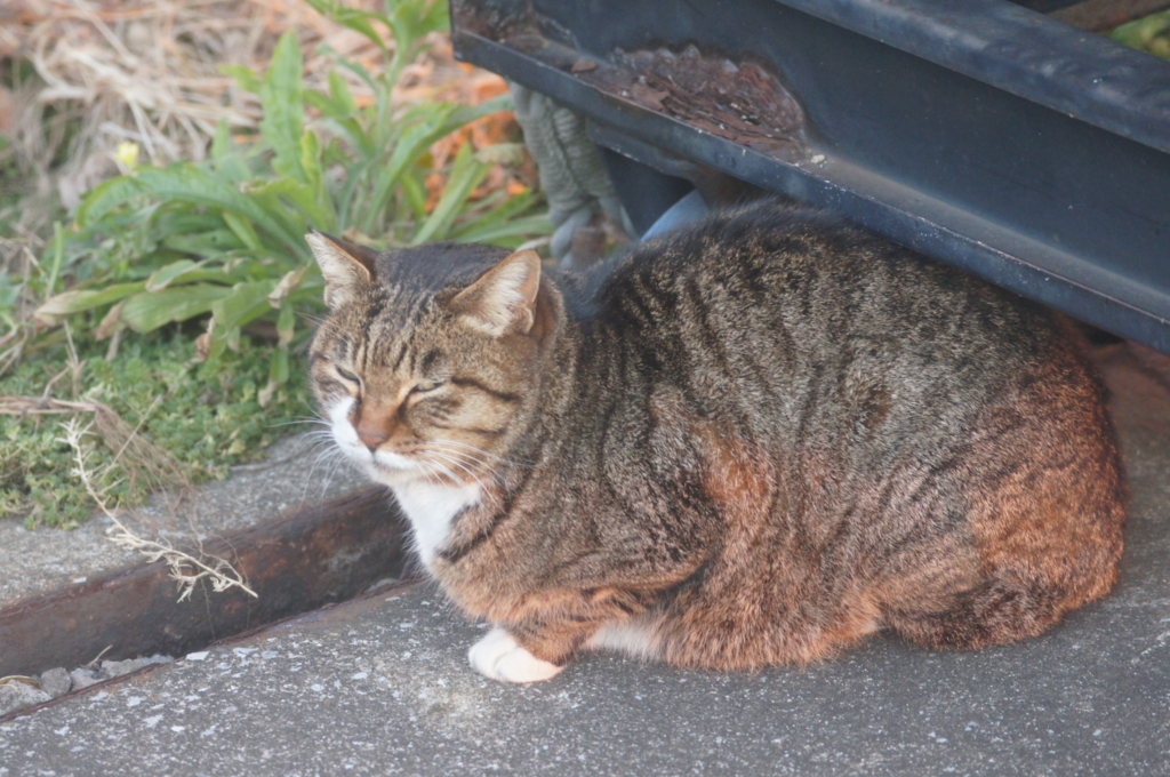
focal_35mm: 240
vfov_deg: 5.7
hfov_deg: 8.6
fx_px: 7790
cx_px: 585
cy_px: 388
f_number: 5.6
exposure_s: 1/50
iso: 1600
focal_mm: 160
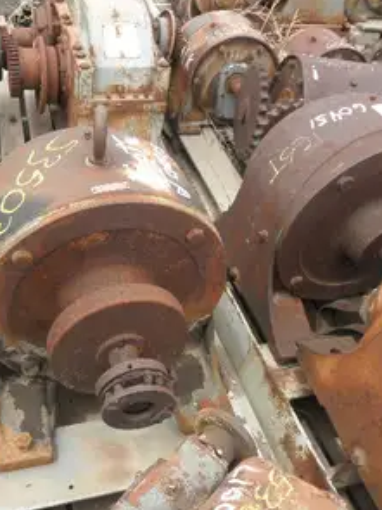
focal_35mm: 38
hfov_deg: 36.9
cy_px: 254
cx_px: 102
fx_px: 560
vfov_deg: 49.0
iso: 64
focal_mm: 5
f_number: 3
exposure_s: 1/400
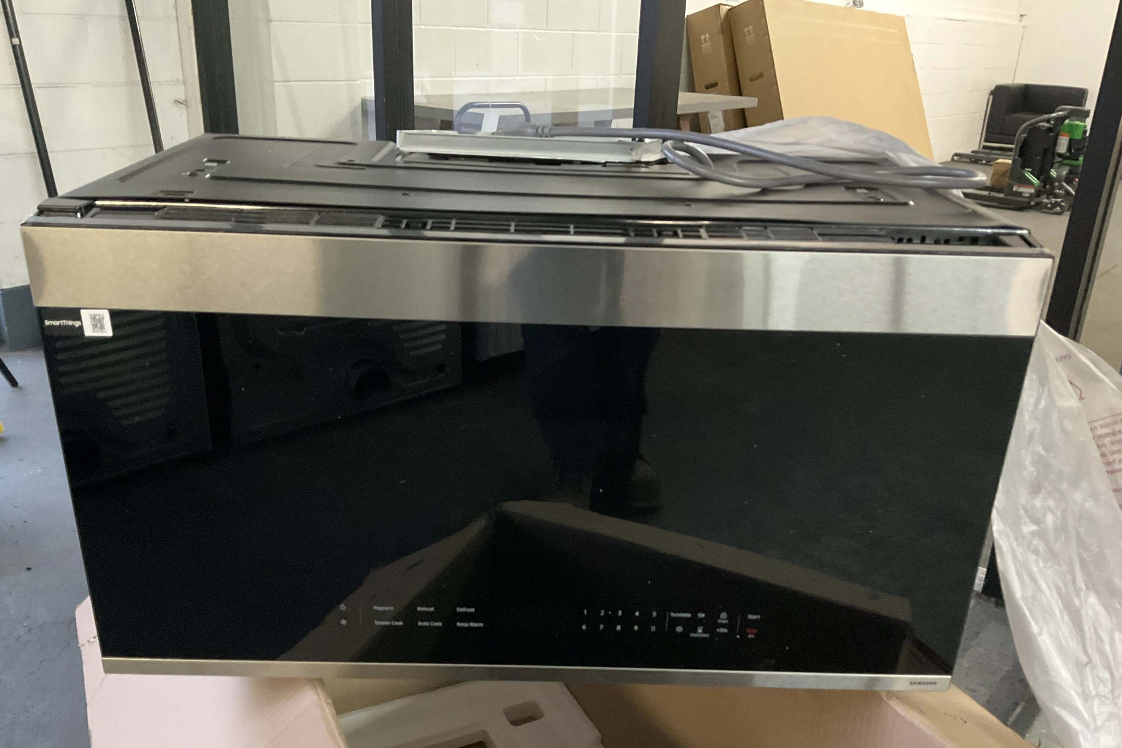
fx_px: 997
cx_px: 556
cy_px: 440
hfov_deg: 58.7
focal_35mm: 32
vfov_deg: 41.0
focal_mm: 3
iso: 500
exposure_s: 1/24
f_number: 1.8
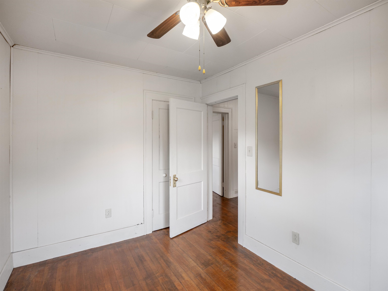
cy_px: 146
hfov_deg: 94.5
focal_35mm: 16
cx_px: 194
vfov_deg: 78.2
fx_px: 179
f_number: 2.8
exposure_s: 1/60
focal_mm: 8
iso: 320
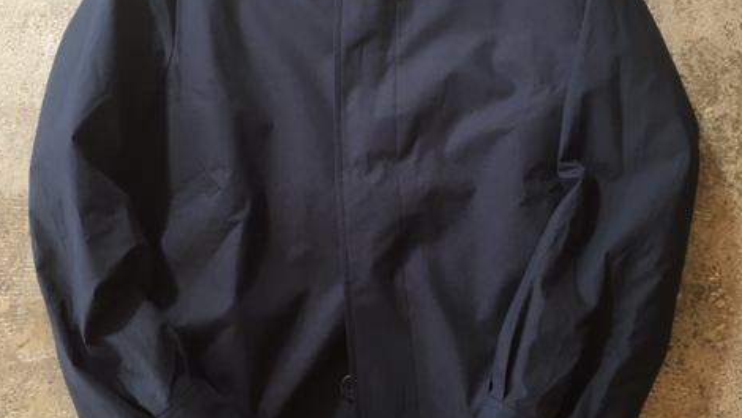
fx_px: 847
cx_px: 369
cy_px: 183
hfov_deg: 47.3
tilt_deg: -82.2
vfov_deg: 27.7
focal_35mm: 43
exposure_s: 1/33
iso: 80
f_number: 2.2
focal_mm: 4.15
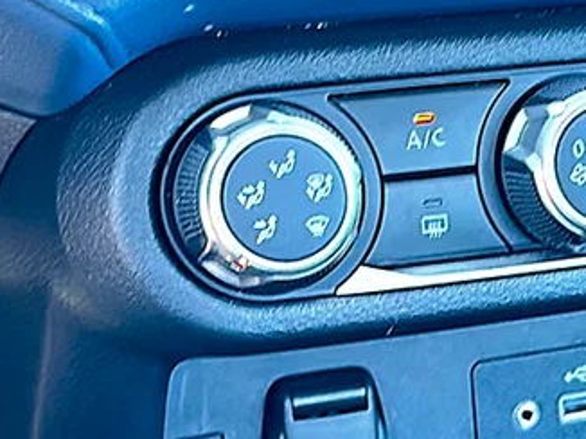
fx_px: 1455
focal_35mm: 86
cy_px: 235
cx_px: 568
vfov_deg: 17.1
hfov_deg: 22.0
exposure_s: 1/64
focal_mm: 6.86
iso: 80
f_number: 1.78
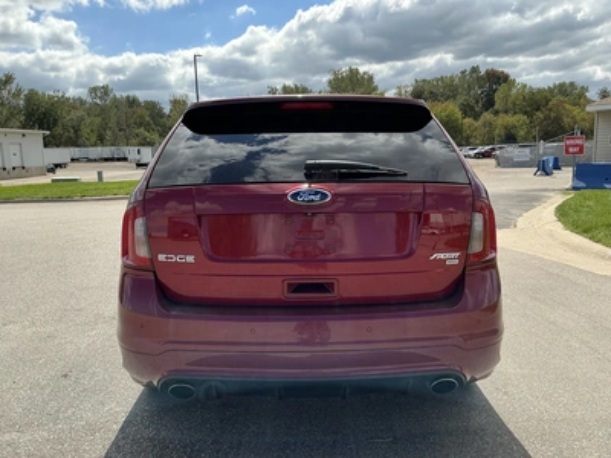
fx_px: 494
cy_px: 229
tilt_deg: -8.2
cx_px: 306
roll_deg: +2.0
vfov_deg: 49.7
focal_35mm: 28
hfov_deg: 63.4
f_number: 1.8
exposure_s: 1/1675
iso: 25
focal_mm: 3
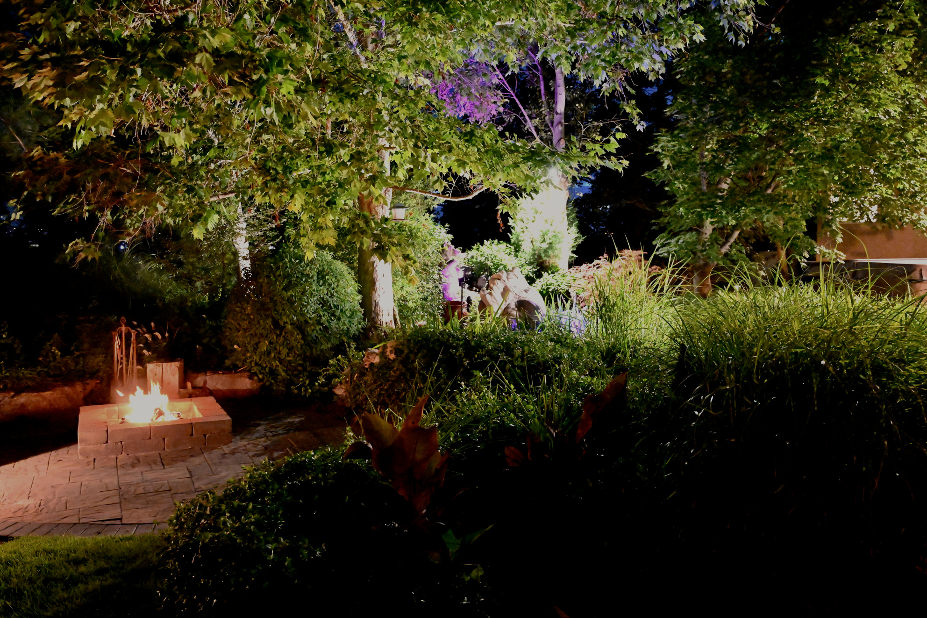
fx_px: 824
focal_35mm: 32
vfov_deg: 41.1
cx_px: 457
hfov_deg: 58.7
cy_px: 312
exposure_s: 1/13
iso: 25600
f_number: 4
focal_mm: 31
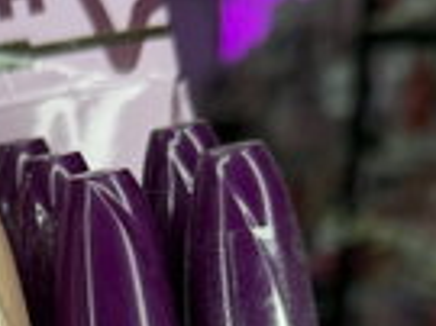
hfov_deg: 19.5
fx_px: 1195
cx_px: -87
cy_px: 444
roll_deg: -2.0
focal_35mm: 95
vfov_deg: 14.7
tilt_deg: -13.2
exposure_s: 1/121
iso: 80
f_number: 1.78
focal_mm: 6.76
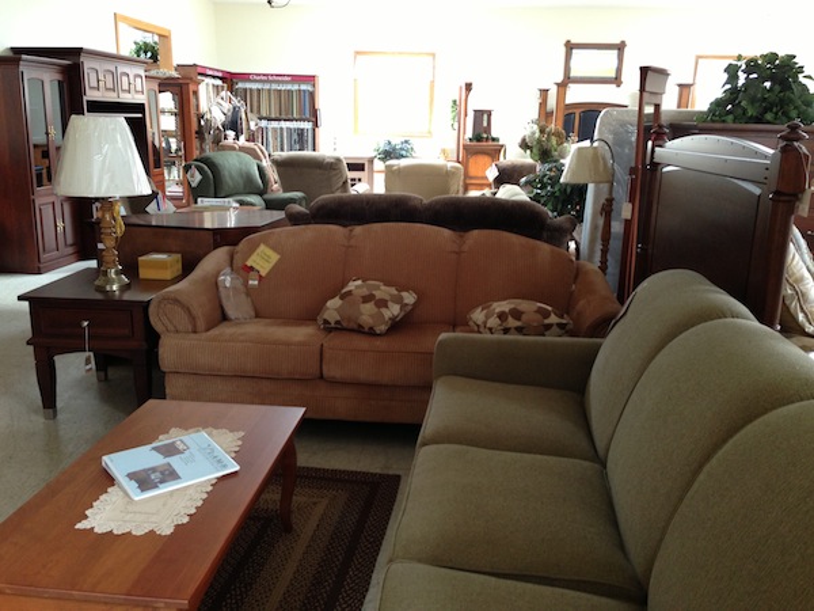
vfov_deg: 42.9
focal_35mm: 33
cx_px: 407
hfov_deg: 55.4
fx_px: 776
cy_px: 306
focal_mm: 4.13
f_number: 2.4
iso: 125
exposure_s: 1/20
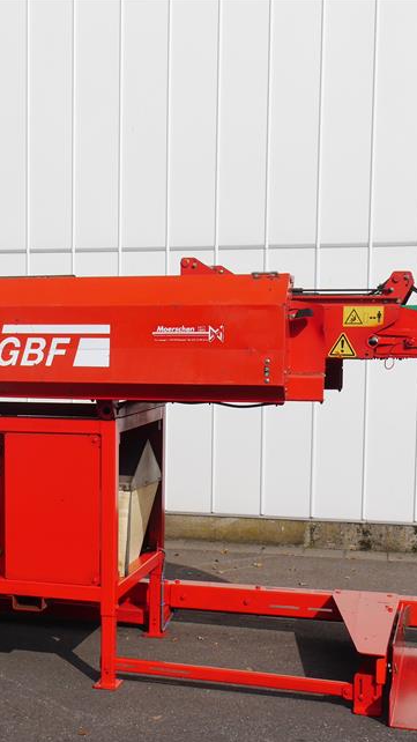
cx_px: 35
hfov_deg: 20.0
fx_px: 1160
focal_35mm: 59
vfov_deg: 35.3
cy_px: 439
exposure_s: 1/500
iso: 160
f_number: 9
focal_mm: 17
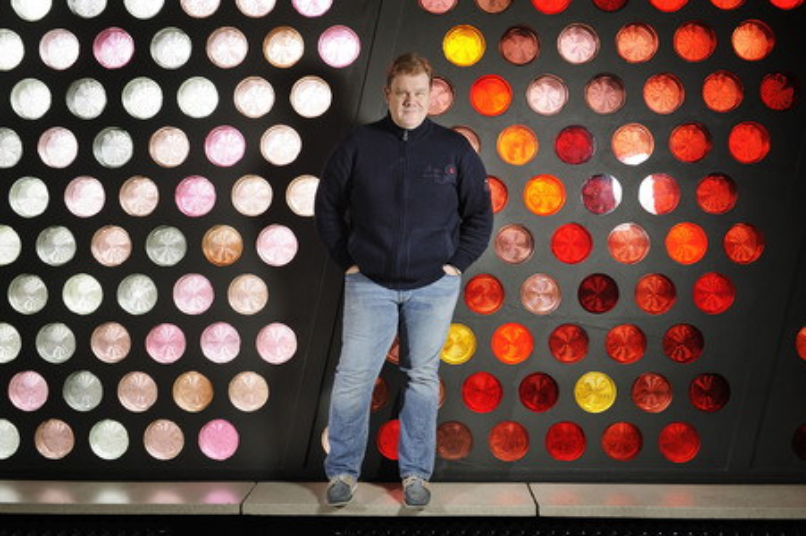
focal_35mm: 32
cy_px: 268
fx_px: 716
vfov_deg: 41.1
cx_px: 403
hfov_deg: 58.8
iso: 400
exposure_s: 1/100
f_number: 4
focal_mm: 32
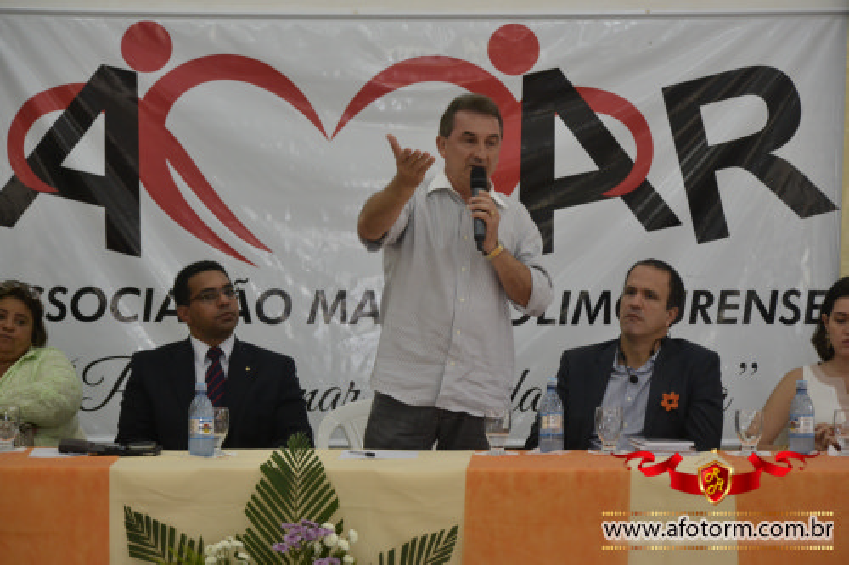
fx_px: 3006
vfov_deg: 10.7
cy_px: 282
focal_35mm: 128
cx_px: 424
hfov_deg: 16.1
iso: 1600
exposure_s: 1/125
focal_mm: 85
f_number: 5.6
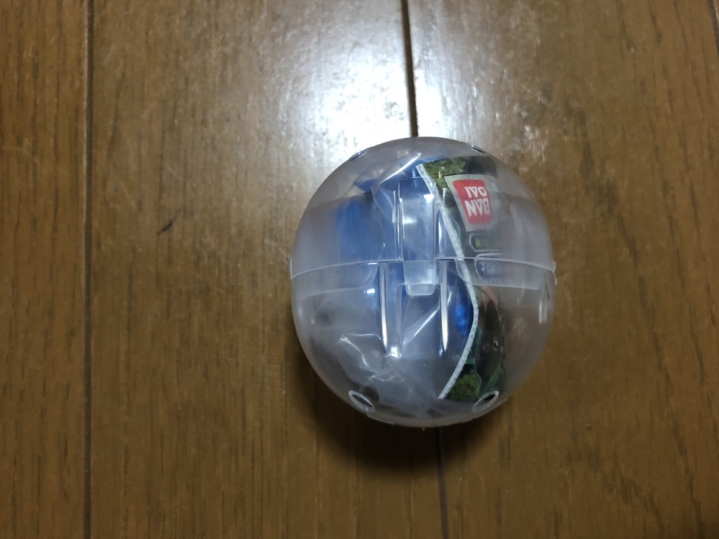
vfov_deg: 46.8
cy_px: 263
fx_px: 623
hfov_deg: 60.0
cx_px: 352
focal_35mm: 30
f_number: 1.8
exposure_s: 1/9
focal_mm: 3.99
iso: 100
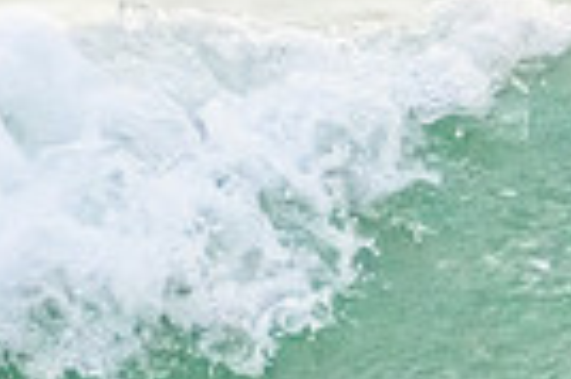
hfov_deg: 0.5
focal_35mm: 4327
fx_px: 68547
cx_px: 942
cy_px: 696
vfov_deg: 0.3
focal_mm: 1000
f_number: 11
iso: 25600
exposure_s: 1/4000
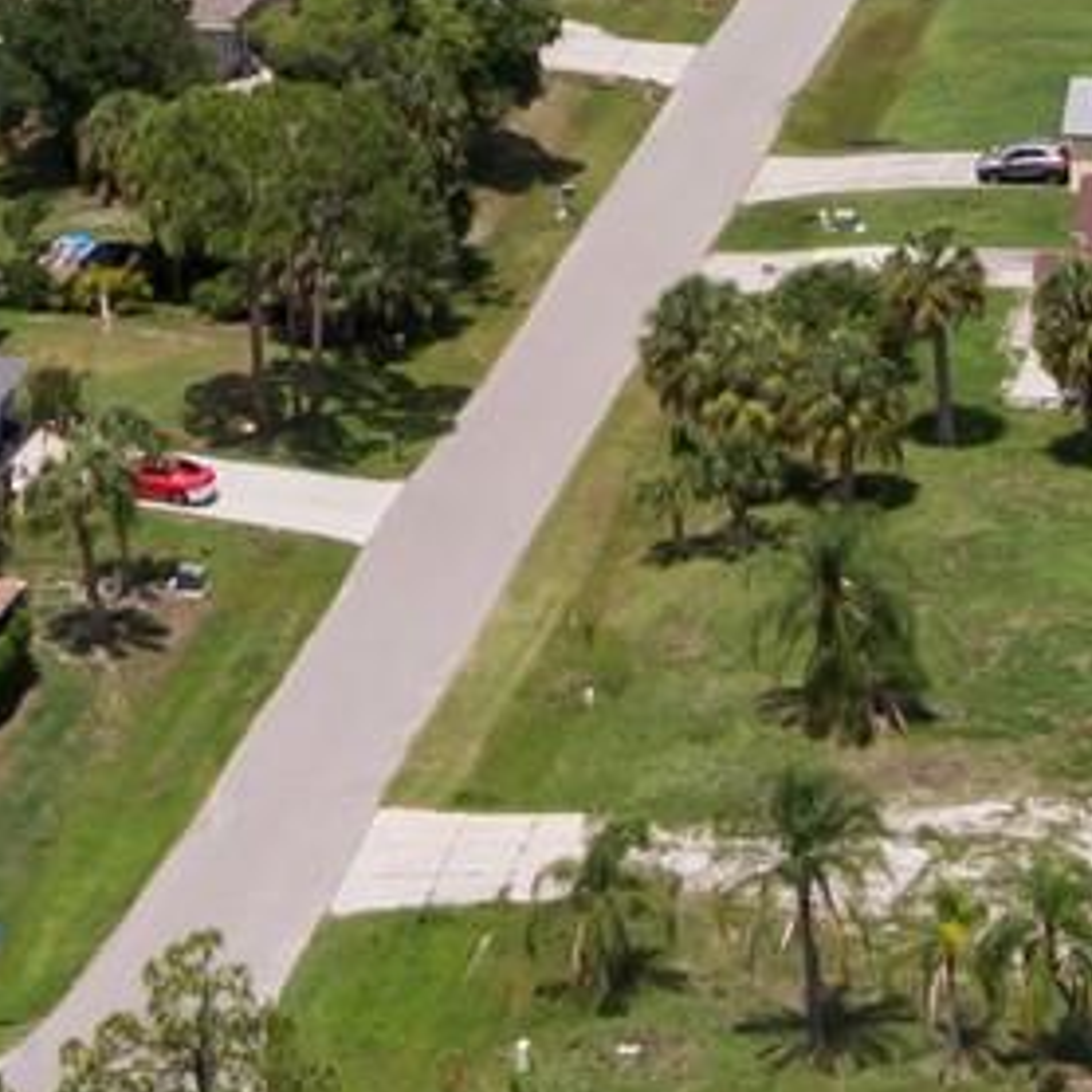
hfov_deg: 10.4
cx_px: 782
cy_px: -1184
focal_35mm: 168
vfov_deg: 9.6
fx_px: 5996
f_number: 3.2
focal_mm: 5.57
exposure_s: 1/2000
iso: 100
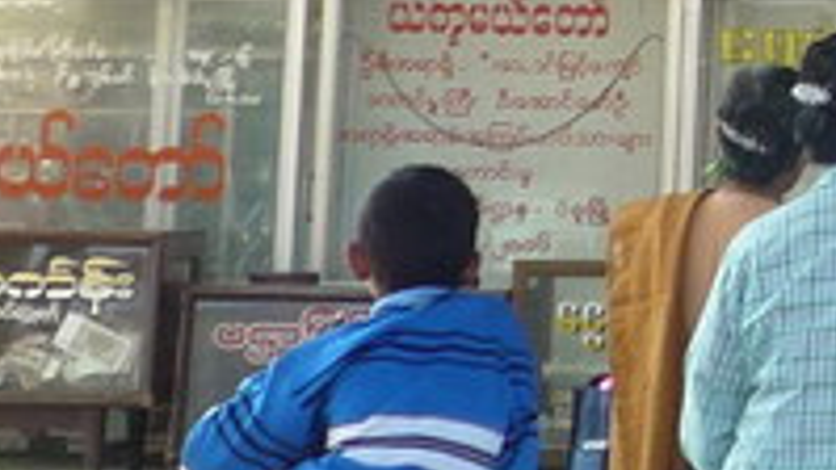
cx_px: 1580
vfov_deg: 5.7
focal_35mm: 206
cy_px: -499
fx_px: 4567
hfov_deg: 9.8
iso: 100
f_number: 3.6
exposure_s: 1/125
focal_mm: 5.8
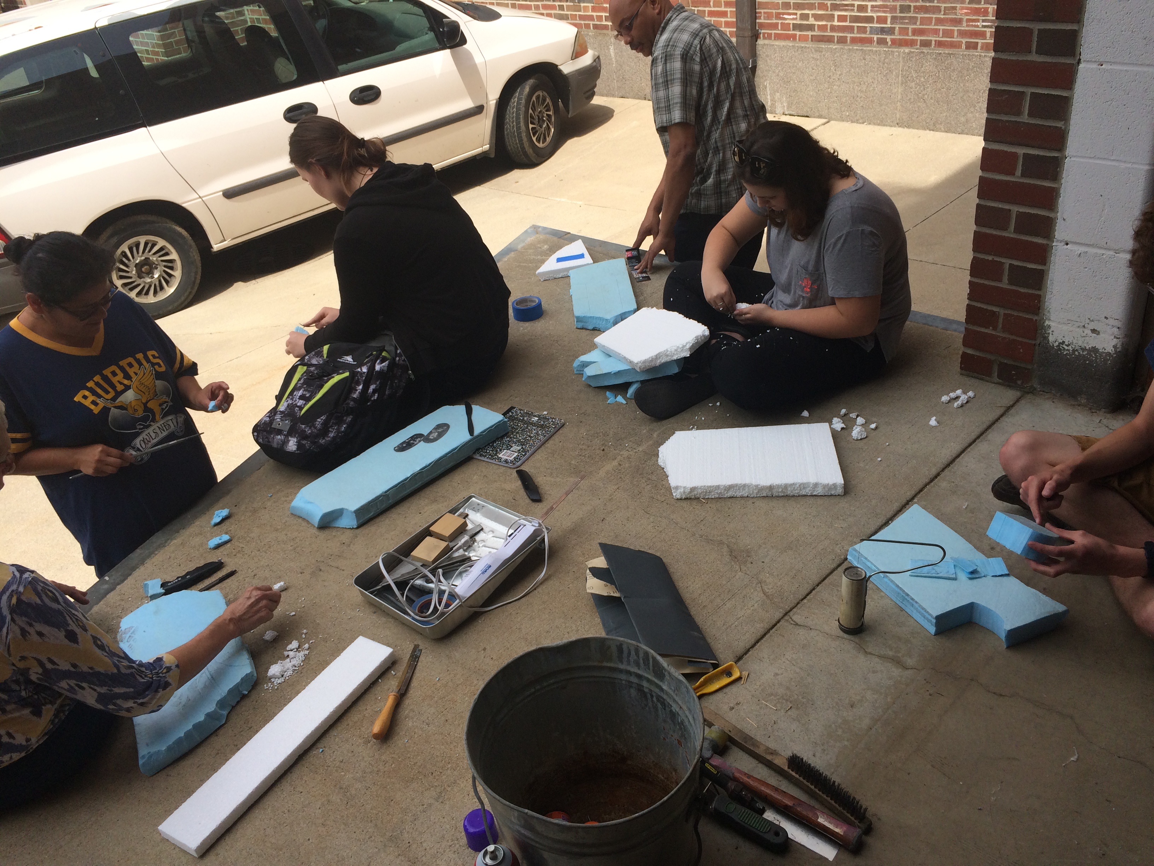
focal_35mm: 29
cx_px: 577
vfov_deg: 48.2
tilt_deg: -33.9
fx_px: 967
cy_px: 433
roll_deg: +6.6
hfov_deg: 61.7
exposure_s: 1/1325
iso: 32
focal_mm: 4.15
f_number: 2.2
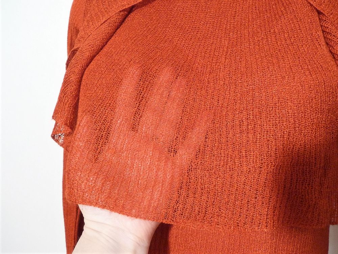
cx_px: 169
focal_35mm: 28
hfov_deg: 63.4
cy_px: 127
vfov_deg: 49.8
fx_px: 274
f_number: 3.3
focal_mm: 4.7
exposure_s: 1/30
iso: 400
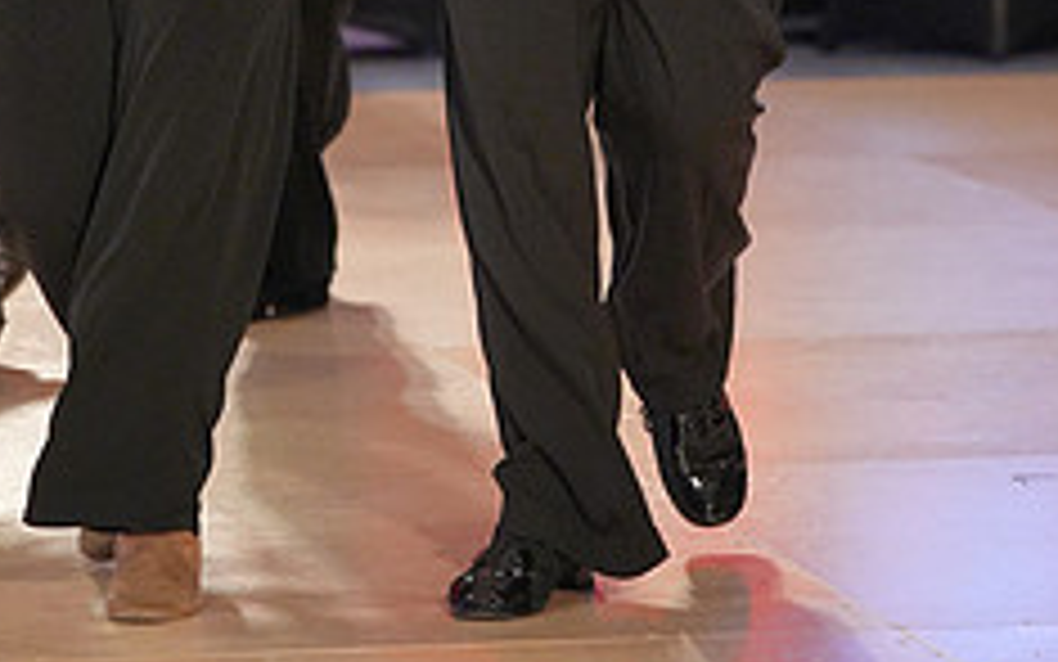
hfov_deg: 7.3
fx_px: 8335
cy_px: -162
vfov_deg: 4.5
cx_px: 403
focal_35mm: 289
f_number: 3.2
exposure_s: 1/400
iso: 3200
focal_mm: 115
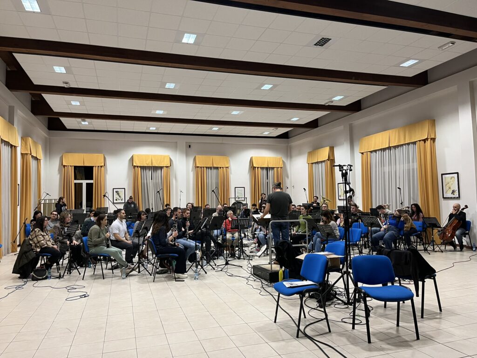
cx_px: 238
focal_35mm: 26
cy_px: 179
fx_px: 358
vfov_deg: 53.1
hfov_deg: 67.3
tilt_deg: +3.2
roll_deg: +2.5
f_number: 1.6
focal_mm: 5.1
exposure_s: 1/50
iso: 200
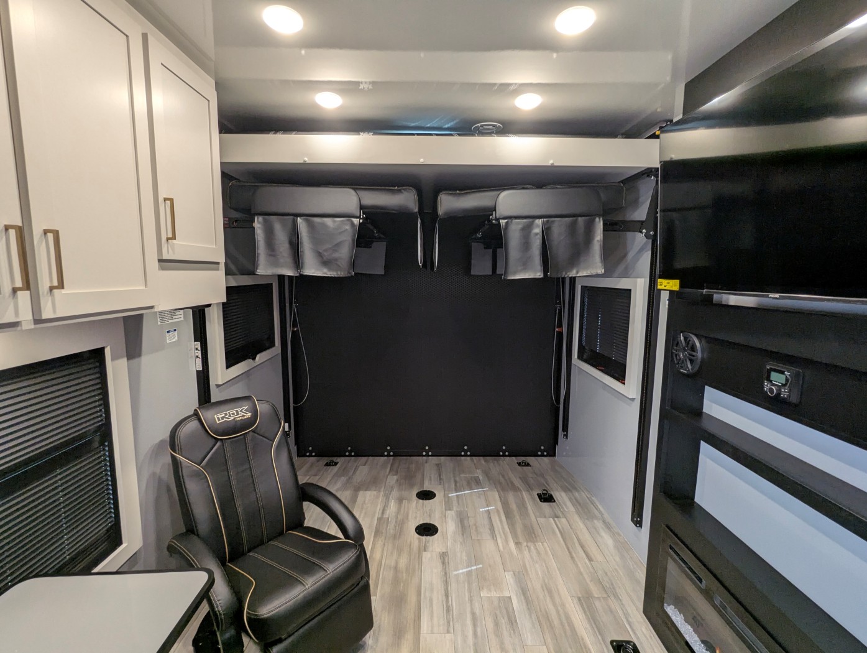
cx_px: 434
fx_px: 401
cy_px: 326
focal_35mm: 16
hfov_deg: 94.4
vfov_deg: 78.2
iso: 84
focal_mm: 2.35
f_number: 2.2
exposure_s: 1/34.9
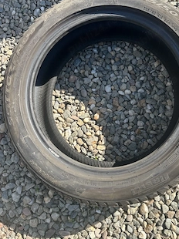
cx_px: 108
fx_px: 214
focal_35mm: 31
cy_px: 104
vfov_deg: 58.2
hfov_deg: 45.1
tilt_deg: -80.5
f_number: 1.78
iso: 80
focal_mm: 6.86
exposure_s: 1/1304
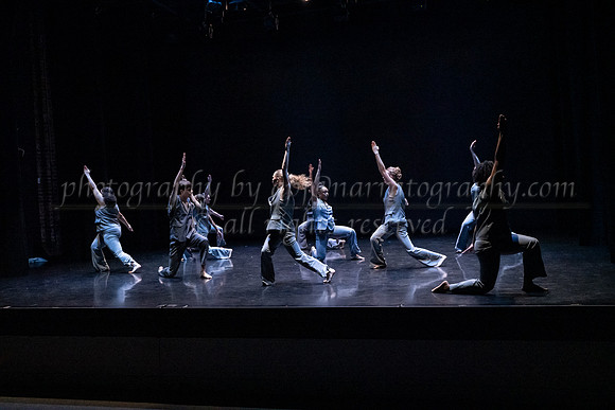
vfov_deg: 36.0
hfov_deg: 51.9
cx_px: 308
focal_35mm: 37
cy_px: 205
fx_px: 632
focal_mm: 37
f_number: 4
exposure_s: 1/400
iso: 6400
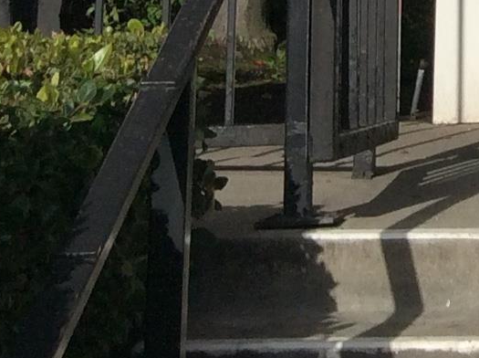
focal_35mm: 158
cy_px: -374
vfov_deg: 8.8
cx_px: 731
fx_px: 2183
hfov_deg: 11.9
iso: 32
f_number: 2.4
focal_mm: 3.3
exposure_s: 1/3012
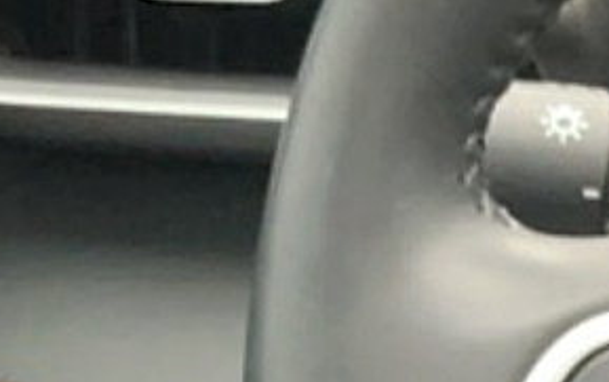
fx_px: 2923
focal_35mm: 176
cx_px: 1450
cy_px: 420
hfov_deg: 10.3
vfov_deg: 7.4
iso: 80
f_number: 1.8
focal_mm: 3
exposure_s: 1/60
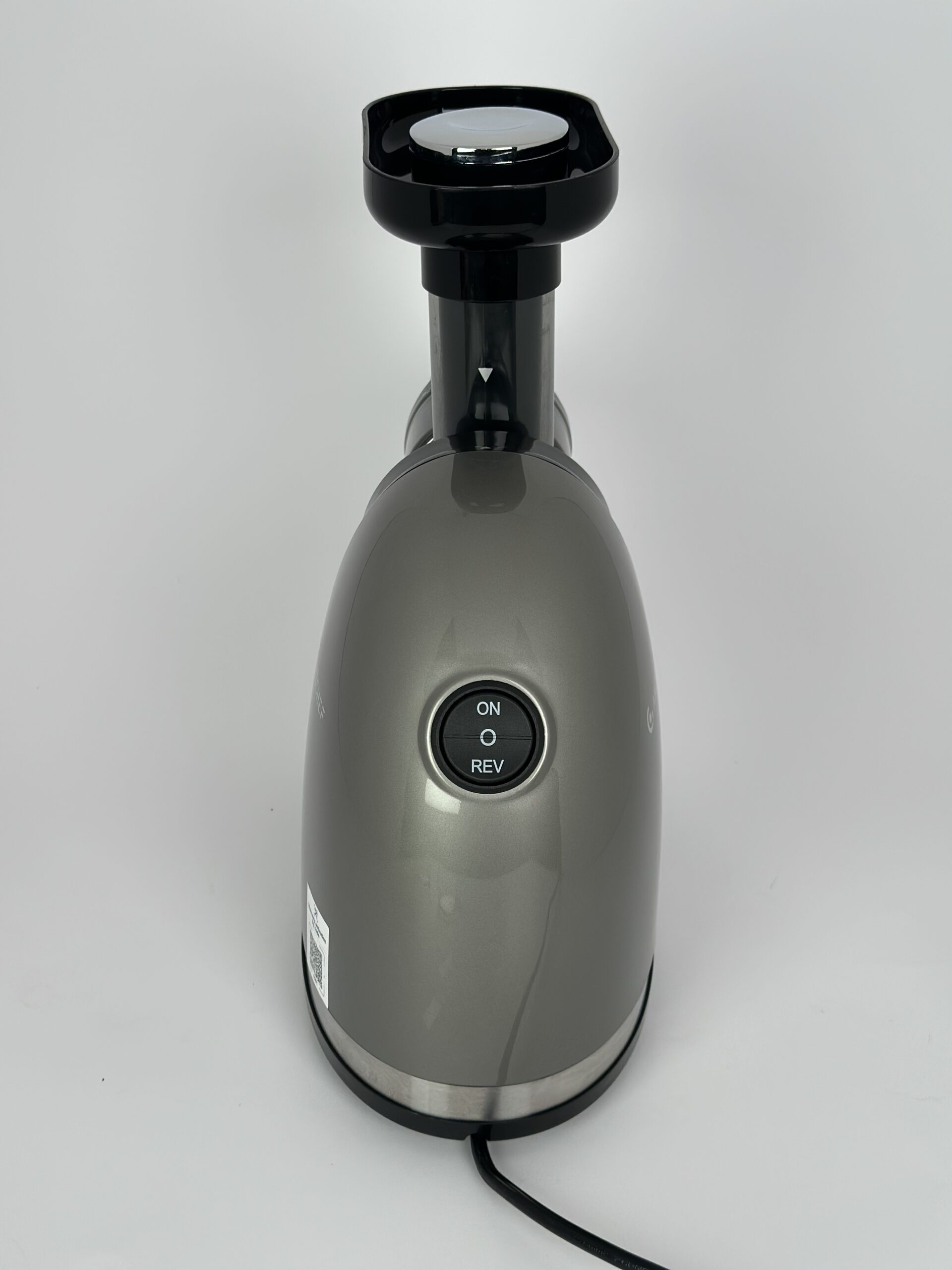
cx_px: 476
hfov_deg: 30.3
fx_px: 1760
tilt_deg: -30.0
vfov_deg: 39.7
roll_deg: -1.0
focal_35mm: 48
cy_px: 635
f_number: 1.78
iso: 80
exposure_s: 1/919
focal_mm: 6.86
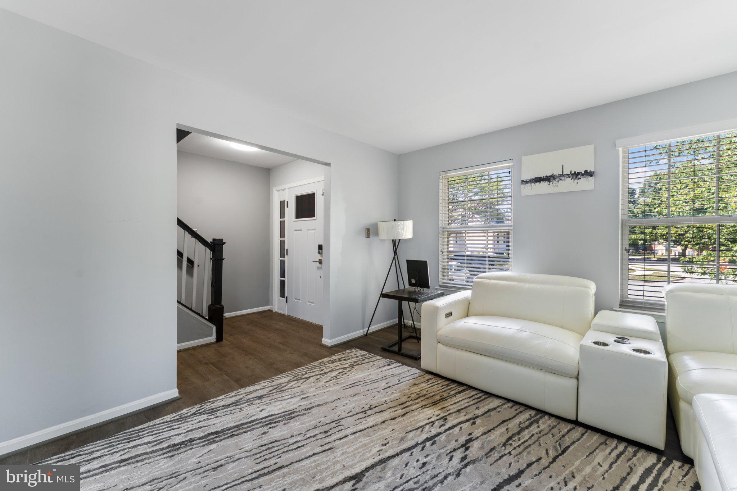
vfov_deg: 81.2
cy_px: 246
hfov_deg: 104.3
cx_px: 368
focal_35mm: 14
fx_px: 287
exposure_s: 1/5
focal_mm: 14
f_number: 8
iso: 100
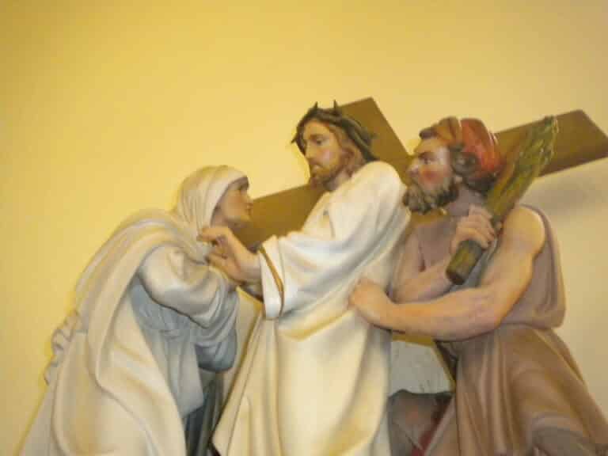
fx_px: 720
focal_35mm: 41
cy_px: 228
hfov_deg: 45.8
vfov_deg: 35.1
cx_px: 304
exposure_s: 1/30.2
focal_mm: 7.4
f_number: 3.5
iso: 800
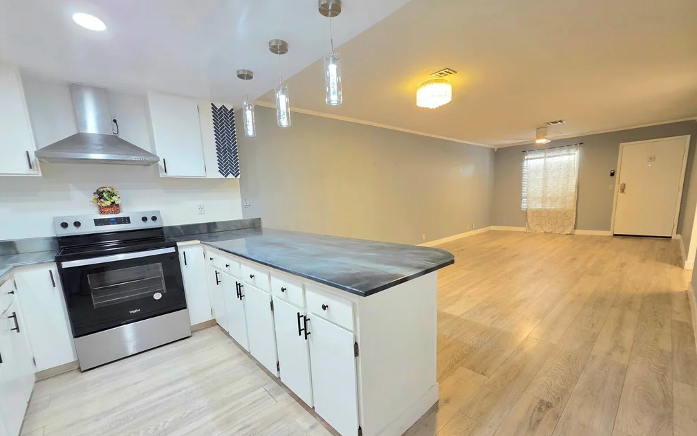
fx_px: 266
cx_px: 352
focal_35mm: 14
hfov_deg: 105.3
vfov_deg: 78.3
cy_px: 246
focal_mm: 2.2
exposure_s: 1/60.2
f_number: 1.9
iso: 250
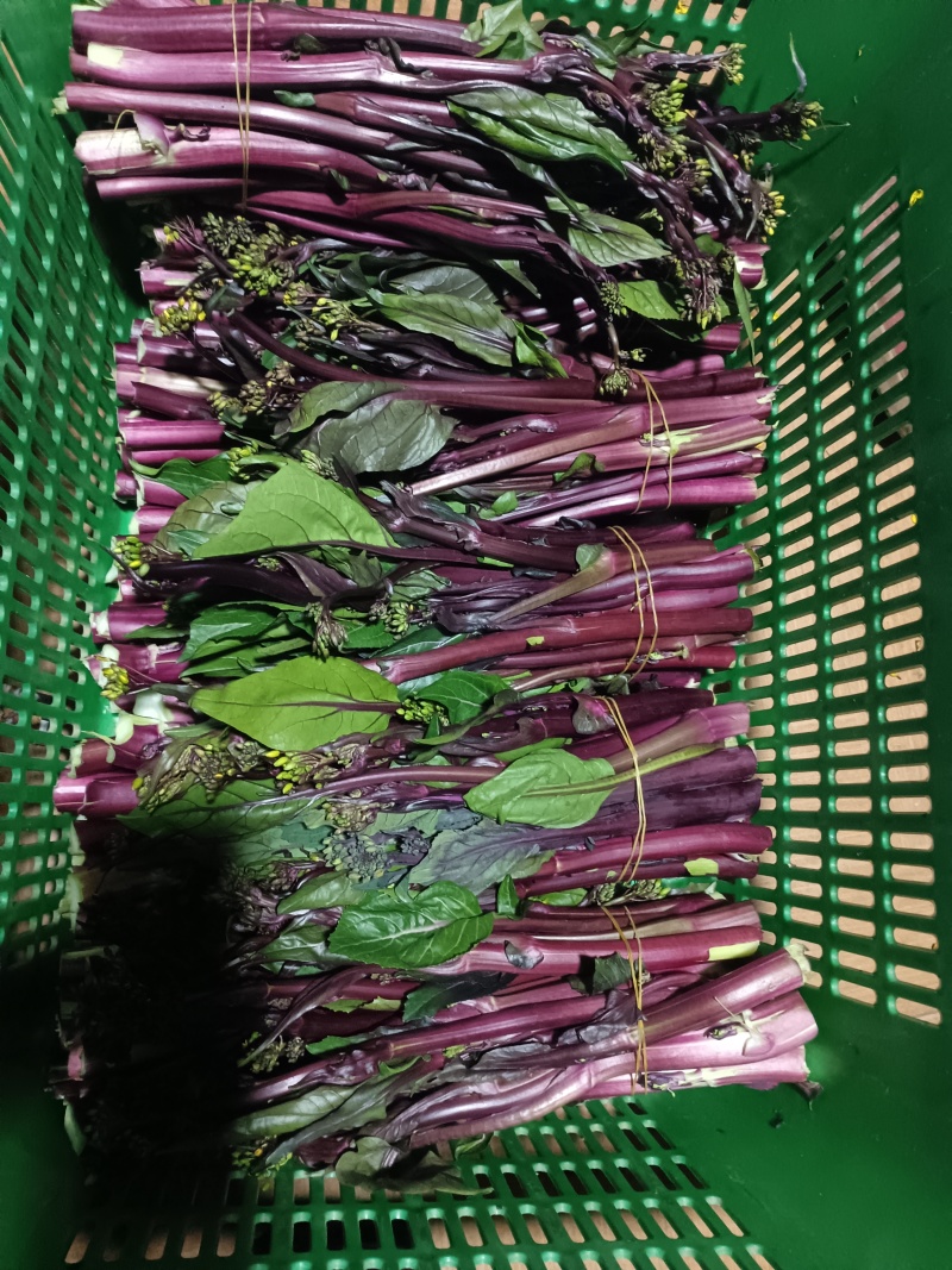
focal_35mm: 26
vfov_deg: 67.3
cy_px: 635
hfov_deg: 53.1
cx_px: 476
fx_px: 954
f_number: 1.8
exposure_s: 1/16.7
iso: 3731
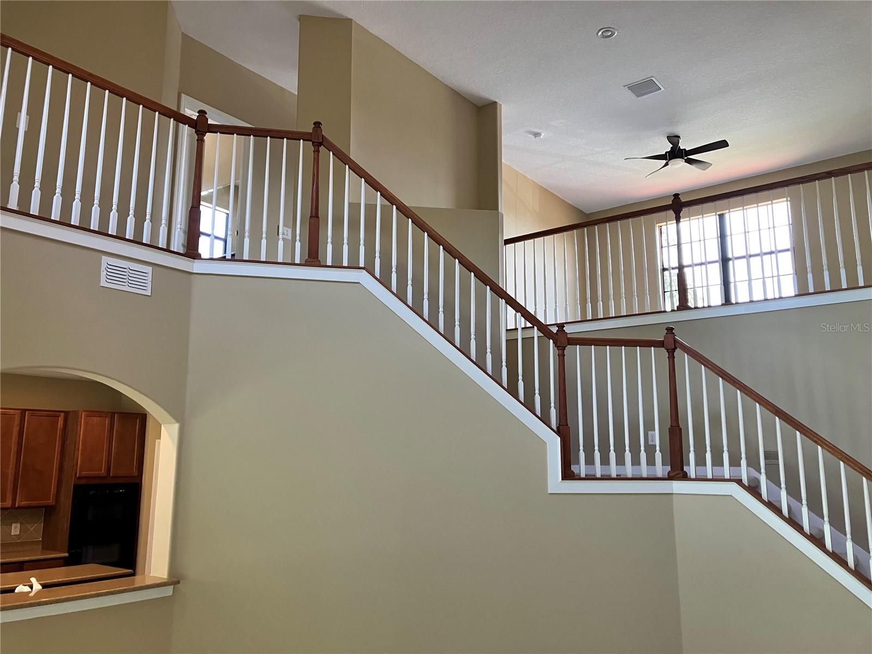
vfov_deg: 49.7
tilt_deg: +11.1
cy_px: 327
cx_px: 436
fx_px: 705
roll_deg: -0.4
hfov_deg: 63.4
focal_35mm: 28
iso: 100
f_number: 1.8
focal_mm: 3.99
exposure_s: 1/60
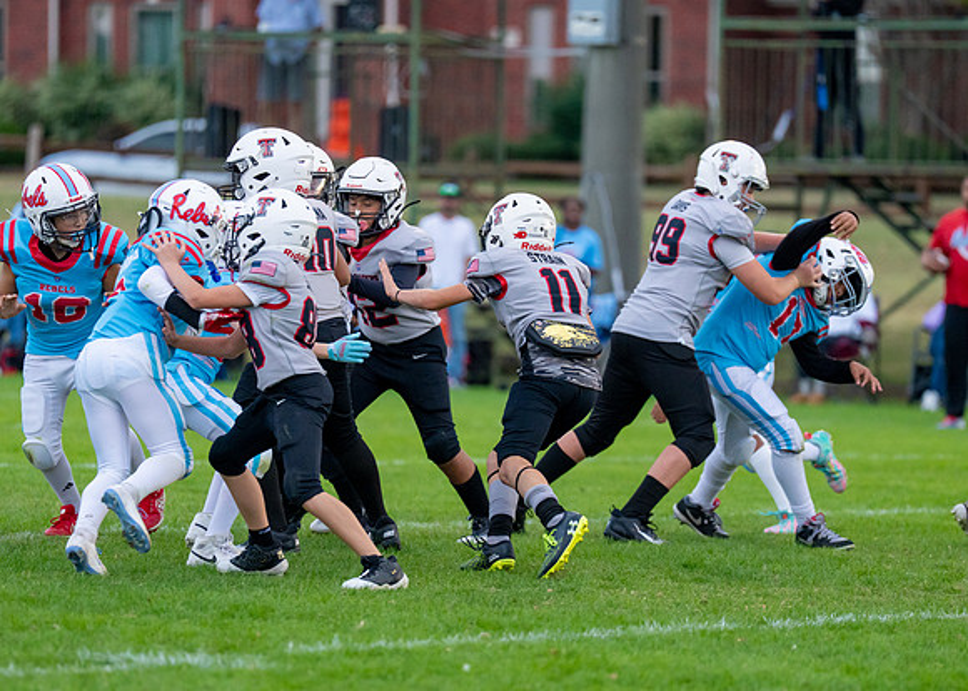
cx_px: 520
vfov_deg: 4.7
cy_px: 392
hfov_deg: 6.6
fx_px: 8358
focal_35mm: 304
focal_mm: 200
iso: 1250
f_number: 2.8
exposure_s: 1/1250
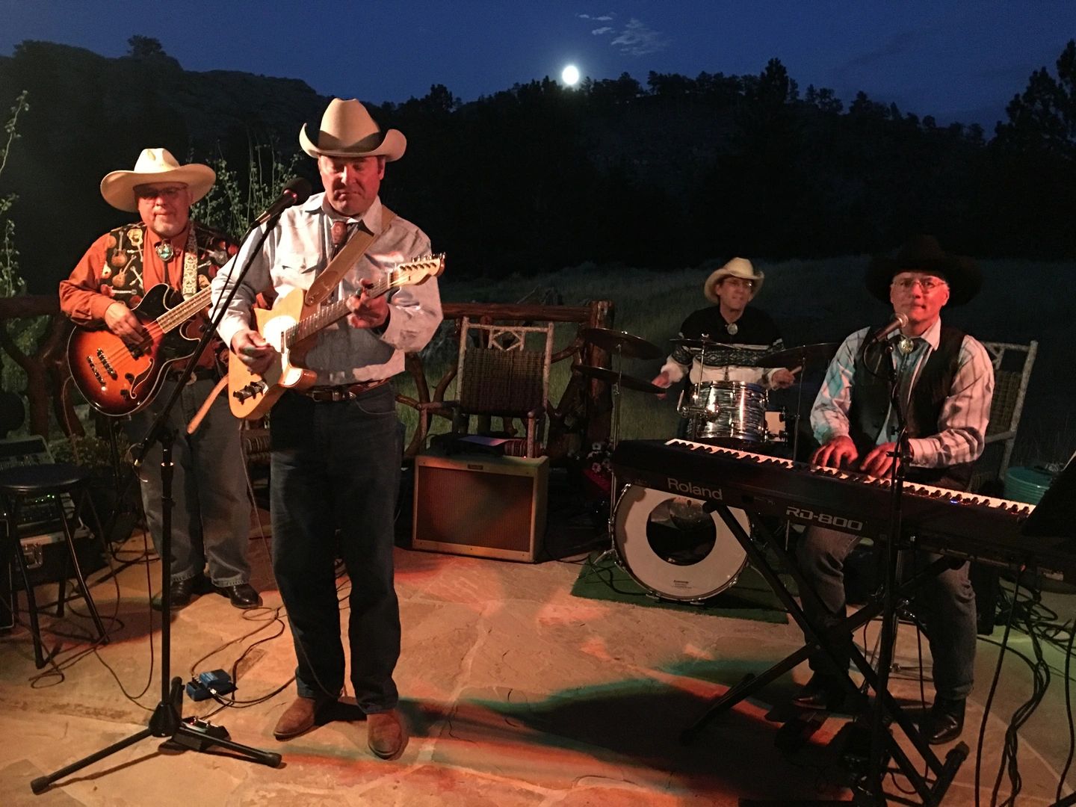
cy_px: 404
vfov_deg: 48.2
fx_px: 901
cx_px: 538
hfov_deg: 61.7
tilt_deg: -9.1
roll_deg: -2.2
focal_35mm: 29
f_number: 2.2
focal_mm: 4.15
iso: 250
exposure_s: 1/4
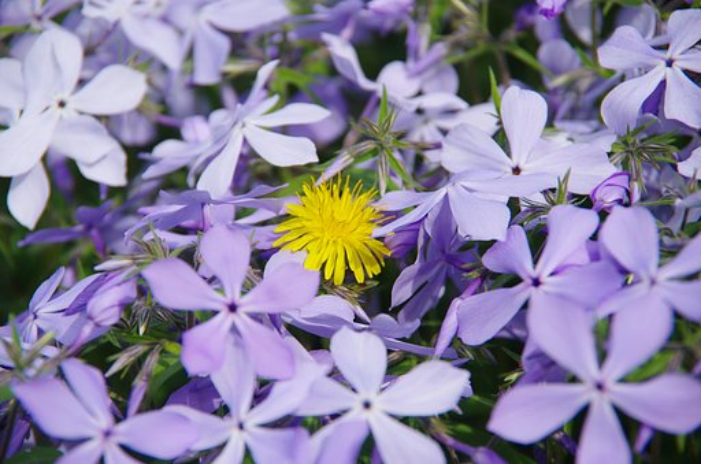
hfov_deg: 10.2
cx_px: 350
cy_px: 232
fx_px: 3925
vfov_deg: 6.8
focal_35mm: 202
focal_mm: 135
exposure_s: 1/160
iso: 200
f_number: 5.6
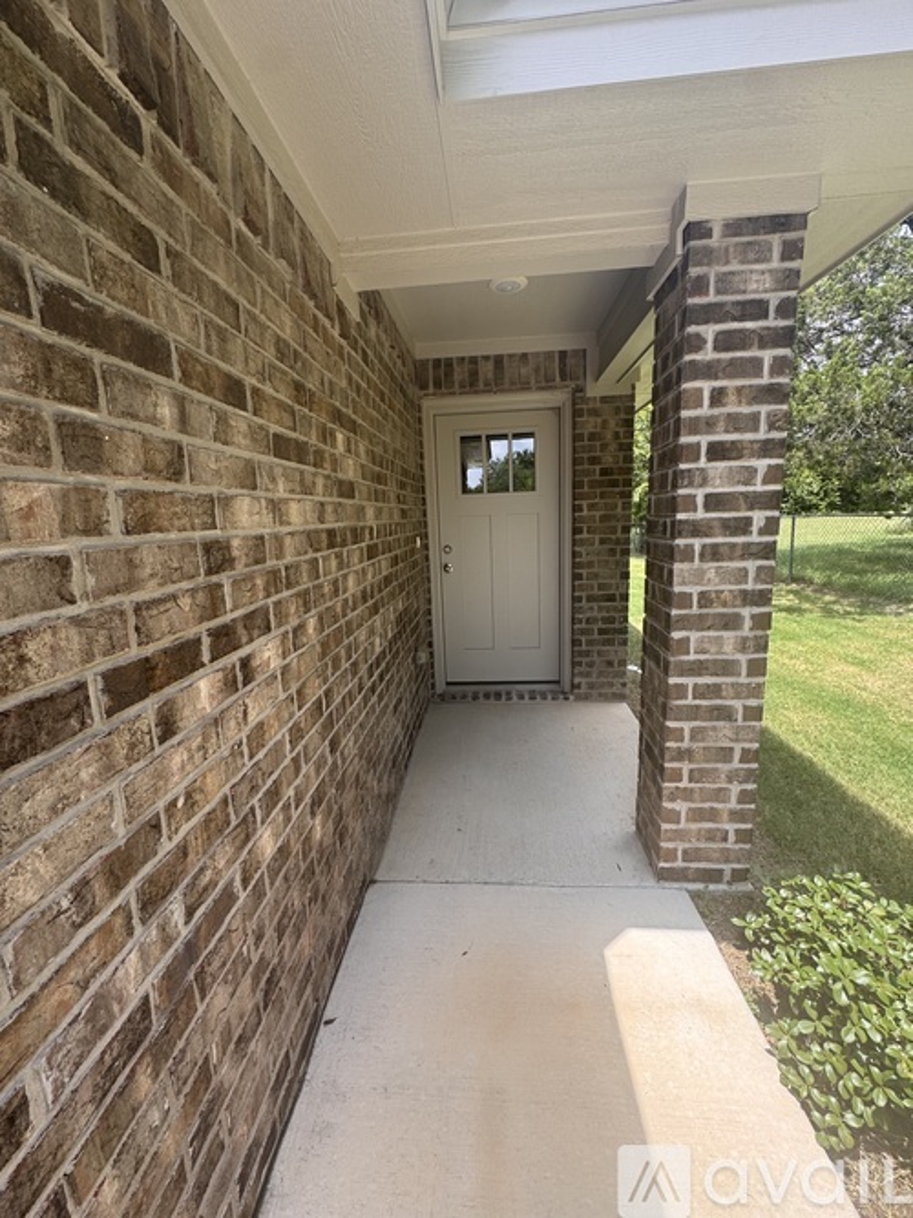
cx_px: 456
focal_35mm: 14
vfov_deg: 102.1
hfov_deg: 85.7
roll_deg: +2.7
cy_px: 609
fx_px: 492
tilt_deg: -10.0
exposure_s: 1/297
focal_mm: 2.22
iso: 40
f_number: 2.2
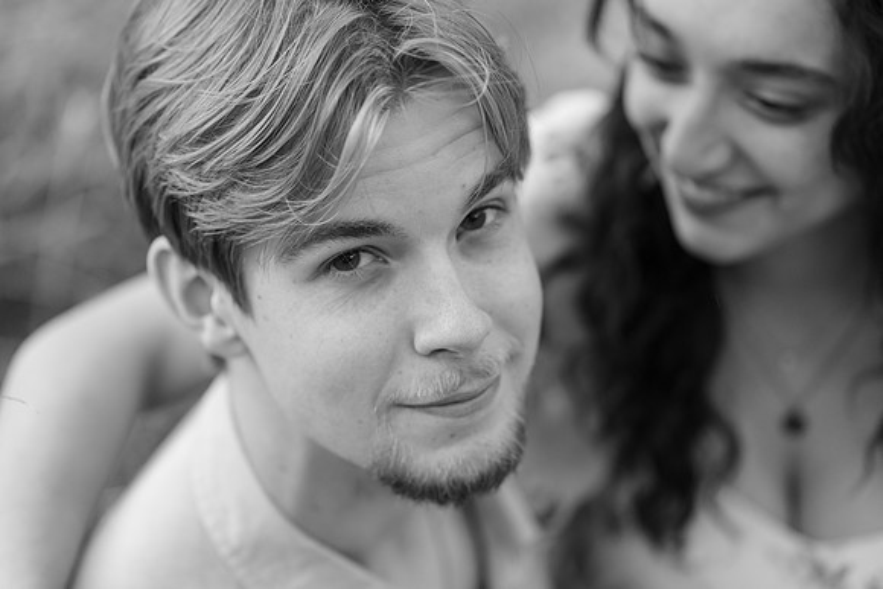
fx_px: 2085
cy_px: 294
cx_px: 442
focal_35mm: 85
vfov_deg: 16.1
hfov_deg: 23.9
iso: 800
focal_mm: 85
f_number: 2.5
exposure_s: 1/160
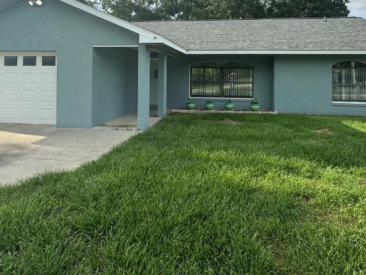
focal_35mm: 25
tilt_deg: +0.5
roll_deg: -0.4
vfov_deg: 52.6
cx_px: 195
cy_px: 70
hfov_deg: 69.3
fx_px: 264
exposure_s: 1/771
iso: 40
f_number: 2.2
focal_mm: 2.22
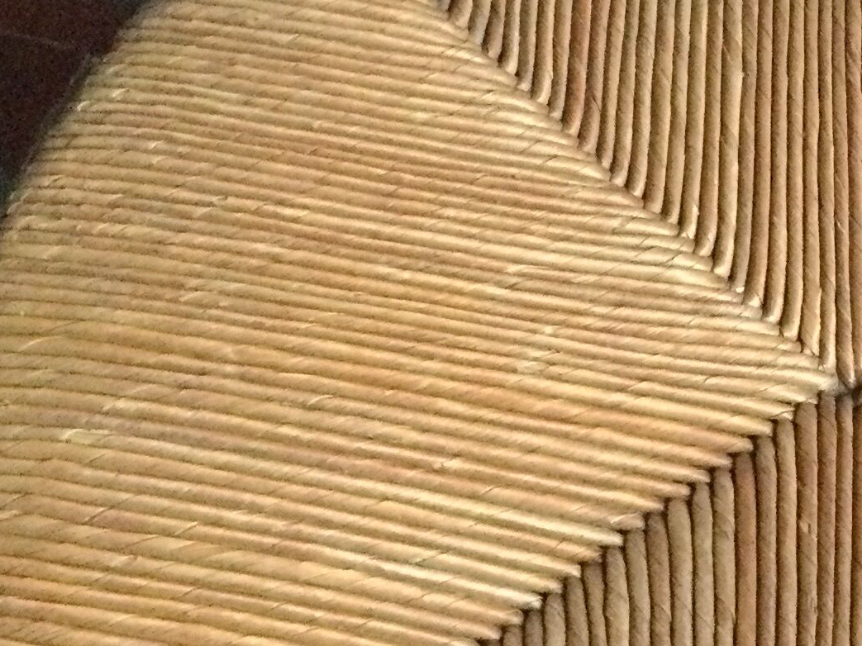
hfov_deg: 19.5
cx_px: 903
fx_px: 2415
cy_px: 337
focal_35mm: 97
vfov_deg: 15.2
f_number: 2.4
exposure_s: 1/17
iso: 400
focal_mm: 3.3
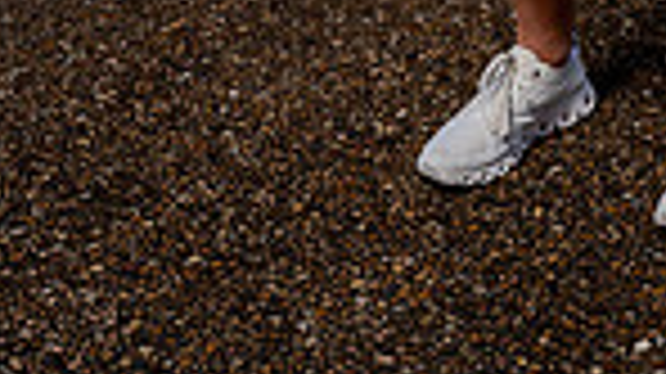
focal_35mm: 118
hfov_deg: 17.9
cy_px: -626
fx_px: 2082
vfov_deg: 8.9
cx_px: 585
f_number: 4
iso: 100
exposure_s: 1/1250
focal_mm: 37
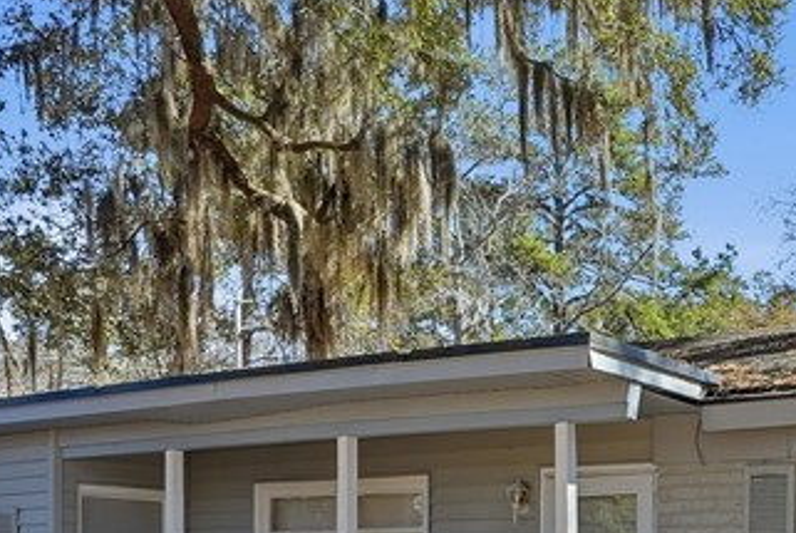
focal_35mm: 54
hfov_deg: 34.1
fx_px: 1196
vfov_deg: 23.6
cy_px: 588
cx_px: 763
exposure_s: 1/2000
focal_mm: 16
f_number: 8
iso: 320
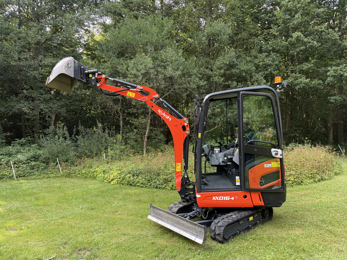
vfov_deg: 56.8
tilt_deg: -1.7
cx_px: 174
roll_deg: -0.2
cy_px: 130
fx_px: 241
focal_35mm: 24
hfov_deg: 71.6
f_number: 1.78
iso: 100
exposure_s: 1/265
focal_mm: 6.76
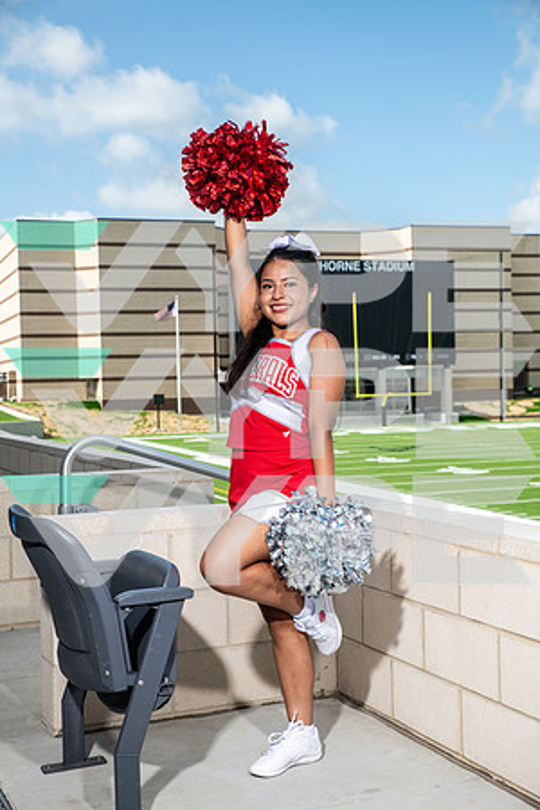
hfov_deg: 24.6
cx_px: 270
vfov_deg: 36.2
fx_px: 1237
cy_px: 405
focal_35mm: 55
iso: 100
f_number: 7.1
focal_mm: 55
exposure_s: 1/320
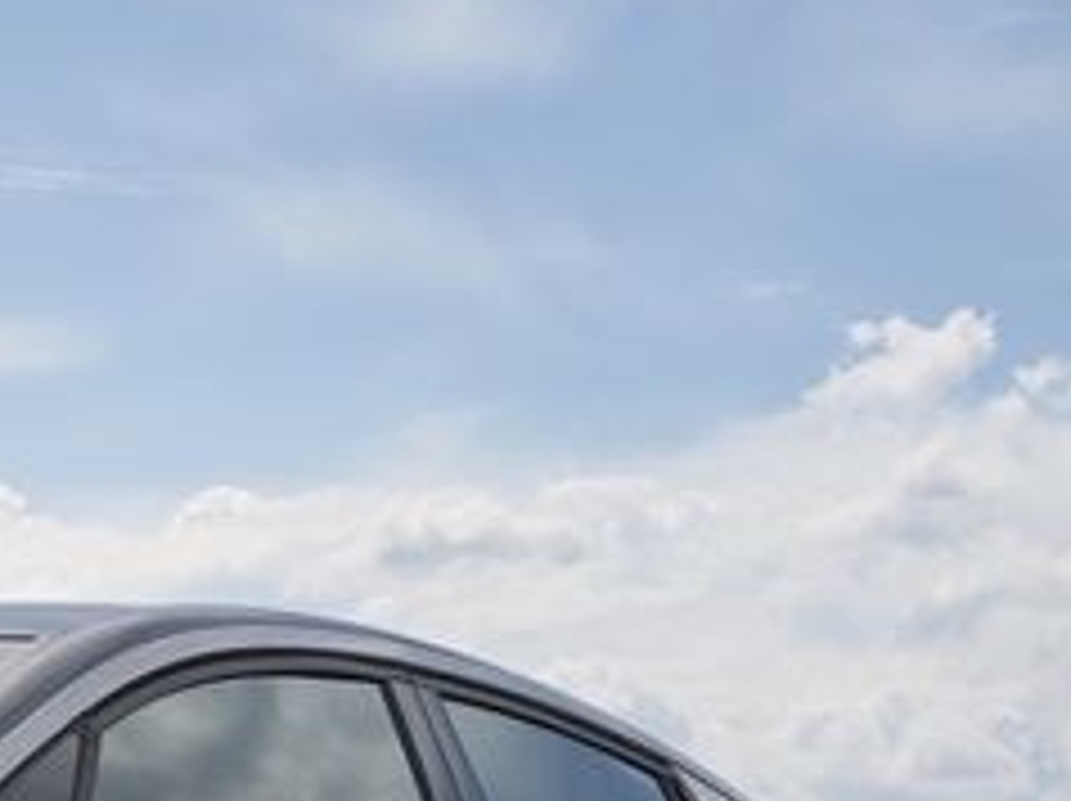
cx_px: -832
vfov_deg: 11.2
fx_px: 3585
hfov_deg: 14.9
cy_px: 1755
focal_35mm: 116
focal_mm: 6.55
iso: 50
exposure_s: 1/3553
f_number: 1.6
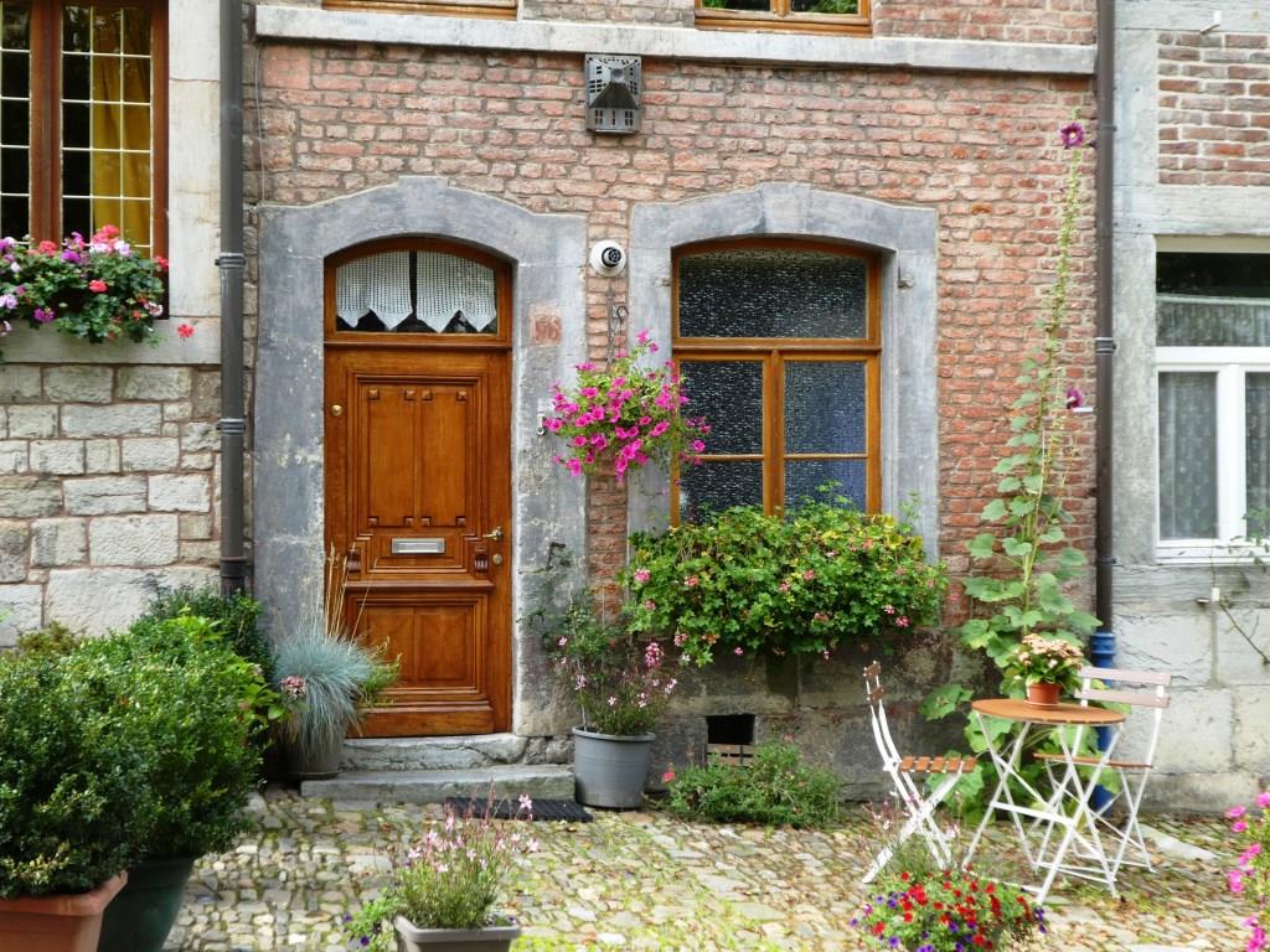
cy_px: 476
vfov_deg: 27.0
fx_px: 1981
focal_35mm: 54
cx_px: 635
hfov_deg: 35.5
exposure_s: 1/80
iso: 80
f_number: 4.1
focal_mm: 9.6
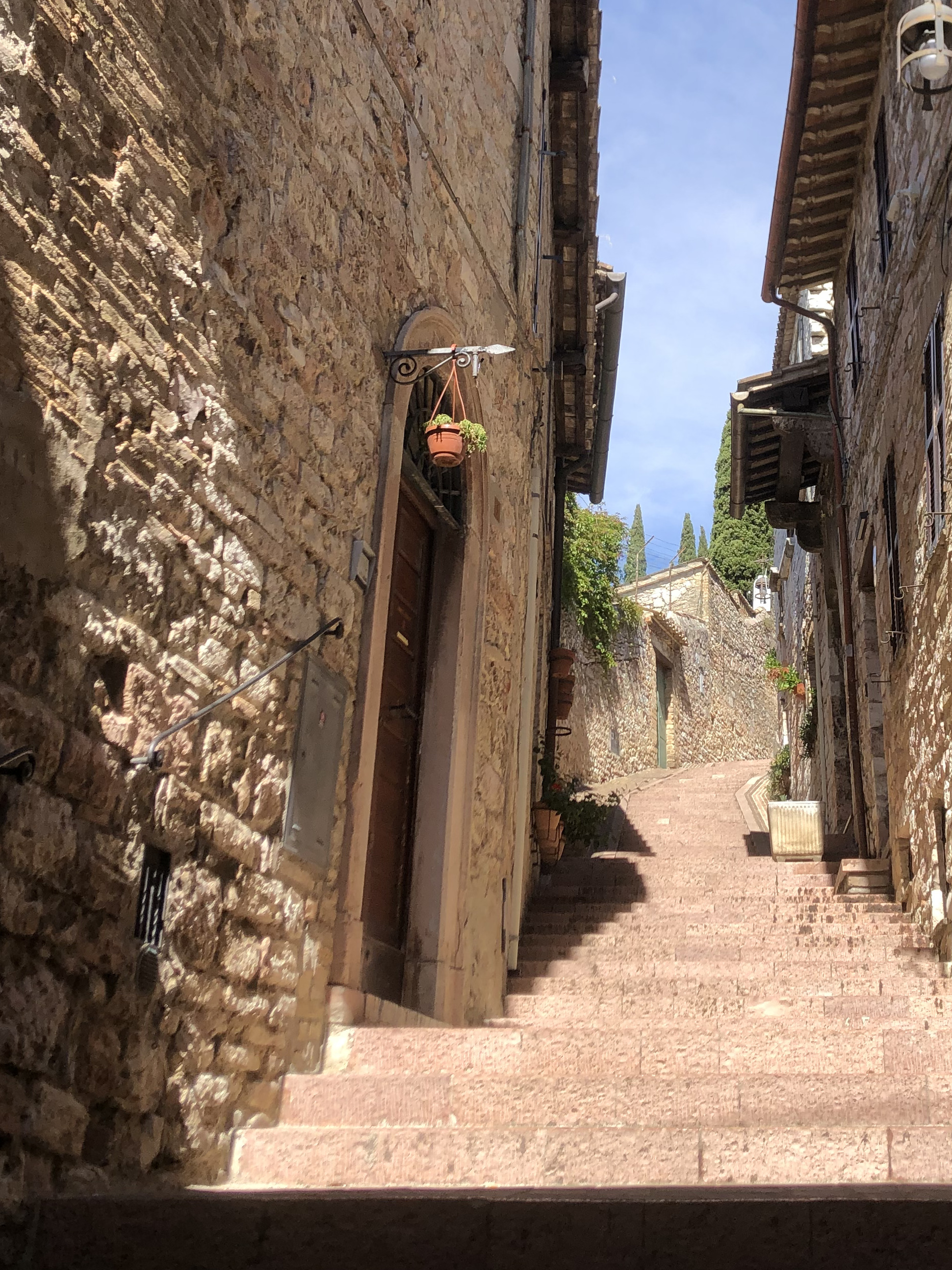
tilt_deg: +26.4
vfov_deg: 41.4
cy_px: 404
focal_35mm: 45
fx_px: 1650
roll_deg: -0.1
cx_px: 700
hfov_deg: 31.7
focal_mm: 4
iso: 20
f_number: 1.8
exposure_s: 1/1000
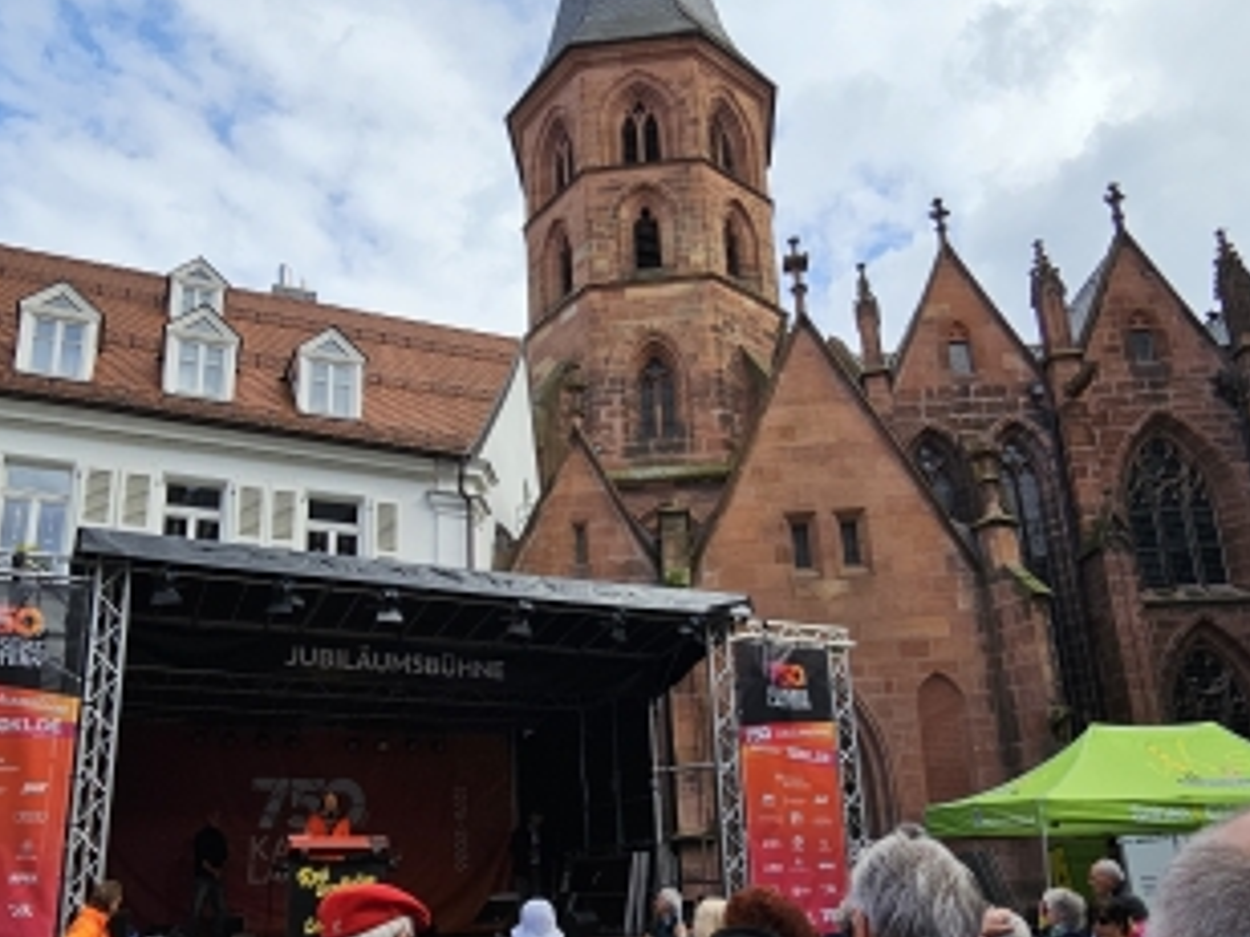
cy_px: 560
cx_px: 552
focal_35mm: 27
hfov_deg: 65.1
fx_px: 975
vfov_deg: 51.0
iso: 50
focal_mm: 2.2
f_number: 2.2
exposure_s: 1/1874
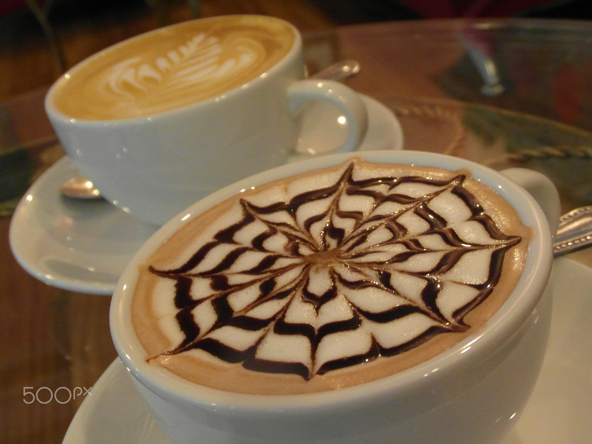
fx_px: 906
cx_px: 296
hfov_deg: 36.2
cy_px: 222
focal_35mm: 53
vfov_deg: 27.5
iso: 800
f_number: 3.8
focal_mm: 8.7
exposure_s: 1/30
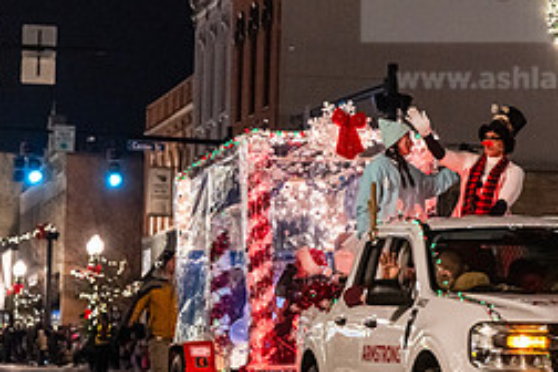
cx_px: 294
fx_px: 2604
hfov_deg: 12.2
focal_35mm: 168
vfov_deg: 8.2
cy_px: 125
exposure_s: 1/250
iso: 4000
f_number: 2.8
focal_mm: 73
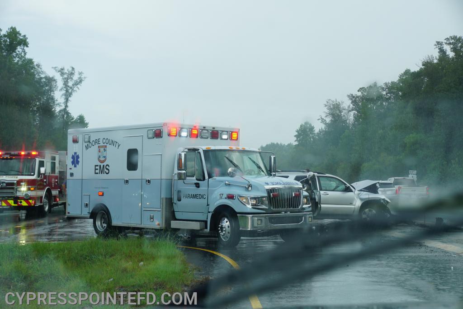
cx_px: 232
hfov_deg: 33.4
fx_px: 772
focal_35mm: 60
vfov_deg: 22.6
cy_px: 154
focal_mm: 40
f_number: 7.1
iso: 100
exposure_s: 1/125
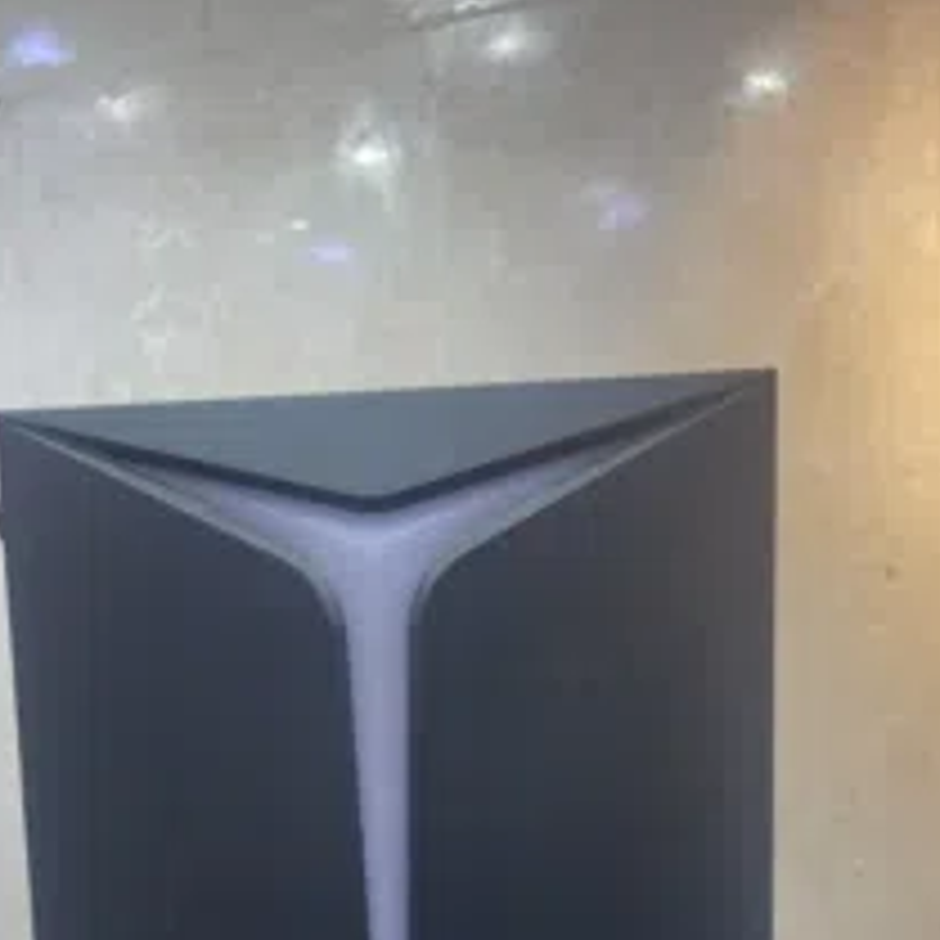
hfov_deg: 38.3
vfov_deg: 35.6
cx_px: 427
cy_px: 877
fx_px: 1352
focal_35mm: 44
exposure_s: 1/100
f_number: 1.6
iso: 64
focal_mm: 4.2
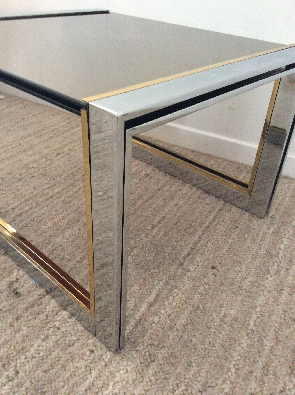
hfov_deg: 44.1
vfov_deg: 56.9
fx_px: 365
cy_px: 198
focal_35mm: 32
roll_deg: -3.7
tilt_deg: -33.6
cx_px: 148
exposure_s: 1/25
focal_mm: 3.3
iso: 320
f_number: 2.4
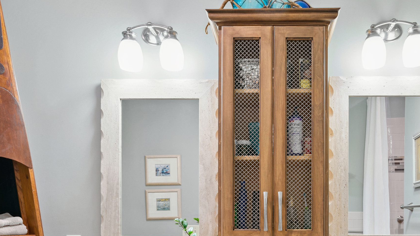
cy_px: 226
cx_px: 277
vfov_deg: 34.0
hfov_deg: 59.7
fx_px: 356
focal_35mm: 32
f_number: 8
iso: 250
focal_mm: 17
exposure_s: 1/1.67
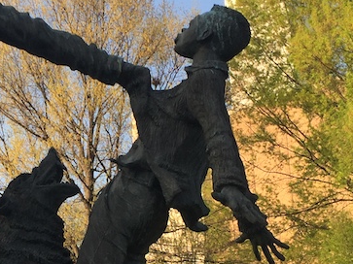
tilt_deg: +16.3
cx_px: 75
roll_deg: +1.9
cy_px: 221
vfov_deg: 16.6
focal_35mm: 88
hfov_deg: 22.0
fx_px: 897
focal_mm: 4.15
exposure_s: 1/471
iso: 32
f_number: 2.2
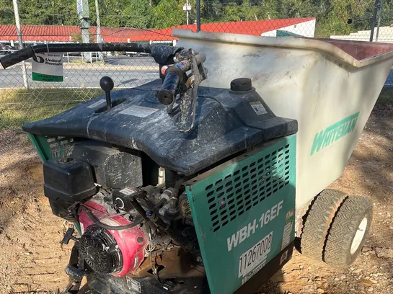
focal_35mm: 35
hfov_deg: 52.7
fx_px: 397
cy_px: 258
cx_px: 198
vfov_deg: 38.2
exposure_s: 1/833
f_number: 1.6
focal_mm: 5.1
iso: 50
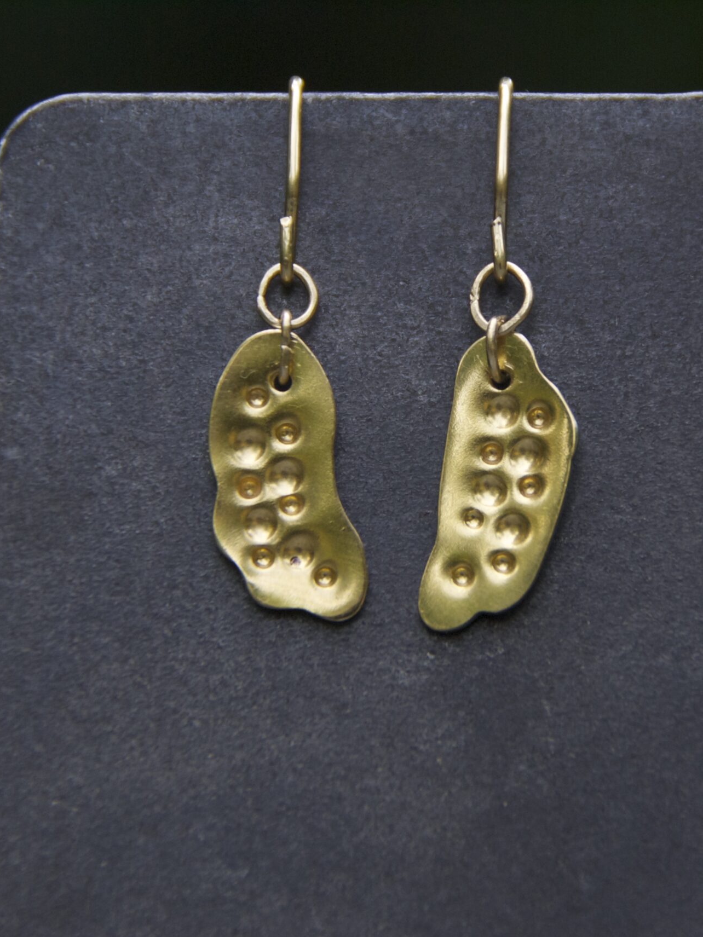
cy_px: 468
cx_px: 436
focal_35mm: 432
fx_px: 11698
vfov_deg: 4.6
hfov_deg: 3.4
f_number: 6.3
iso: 400
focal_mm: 200
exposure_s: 1/320
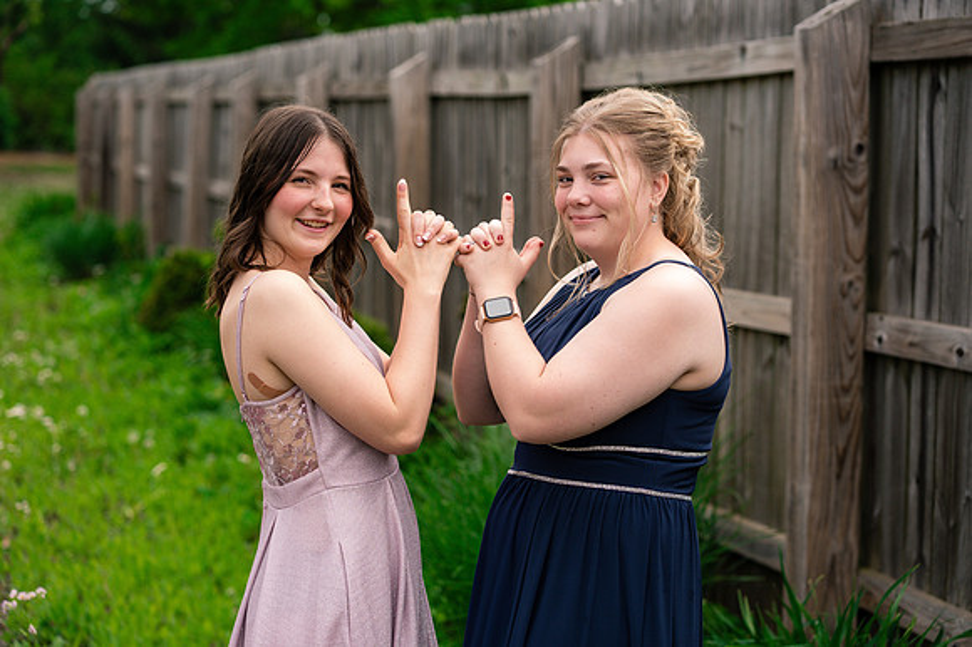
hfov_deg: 23.9
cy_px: 324
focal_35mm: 85
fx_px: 2294
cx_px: 486
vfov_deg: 16.0
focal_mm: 85
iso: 400
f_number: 3.5
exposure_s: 1/800
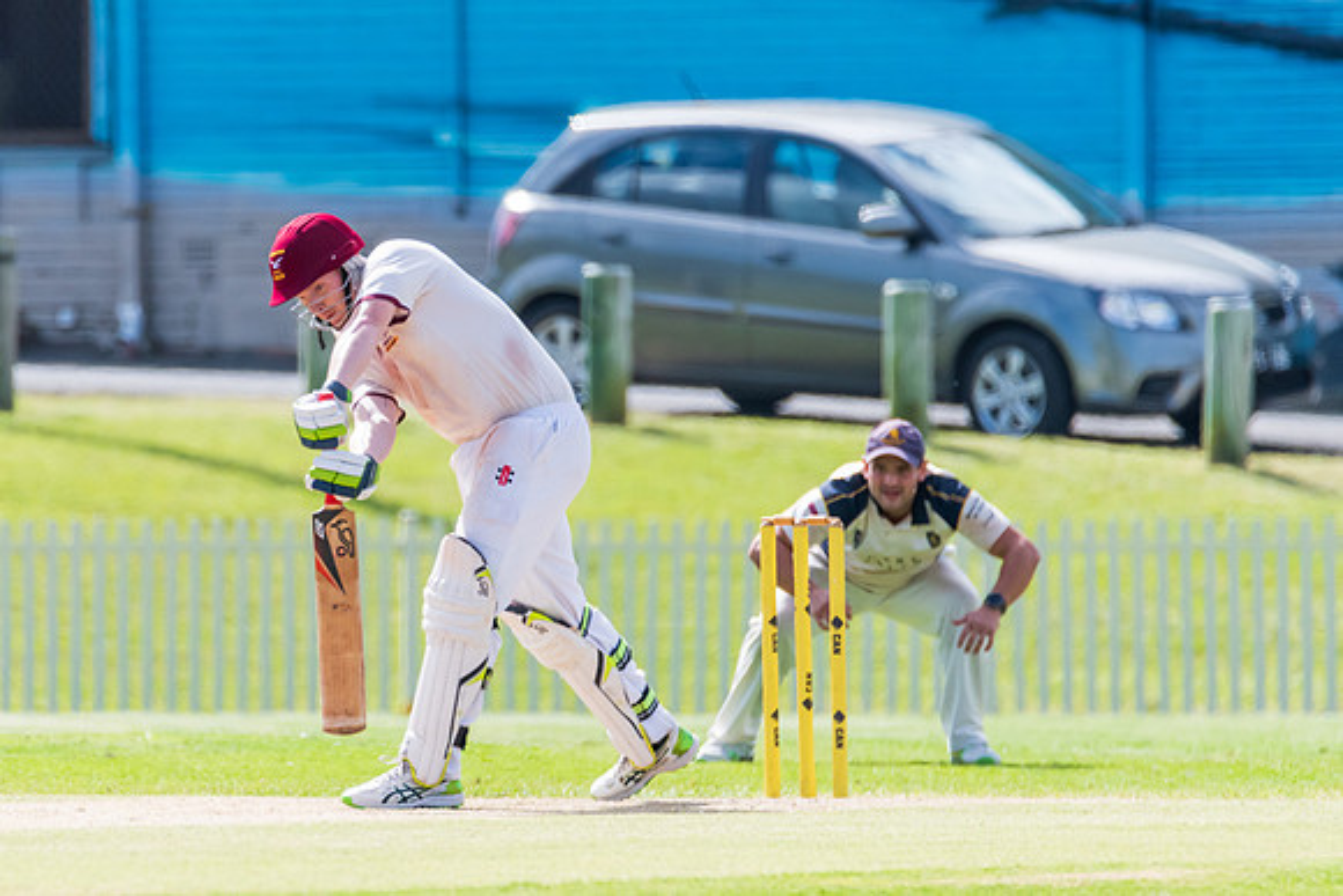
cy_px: 446
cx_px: 413
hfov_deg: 2.3
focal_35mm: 900
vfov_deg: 1.5
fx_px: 33585
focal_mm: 600
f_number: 6.3
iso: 640
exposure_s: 1/2000
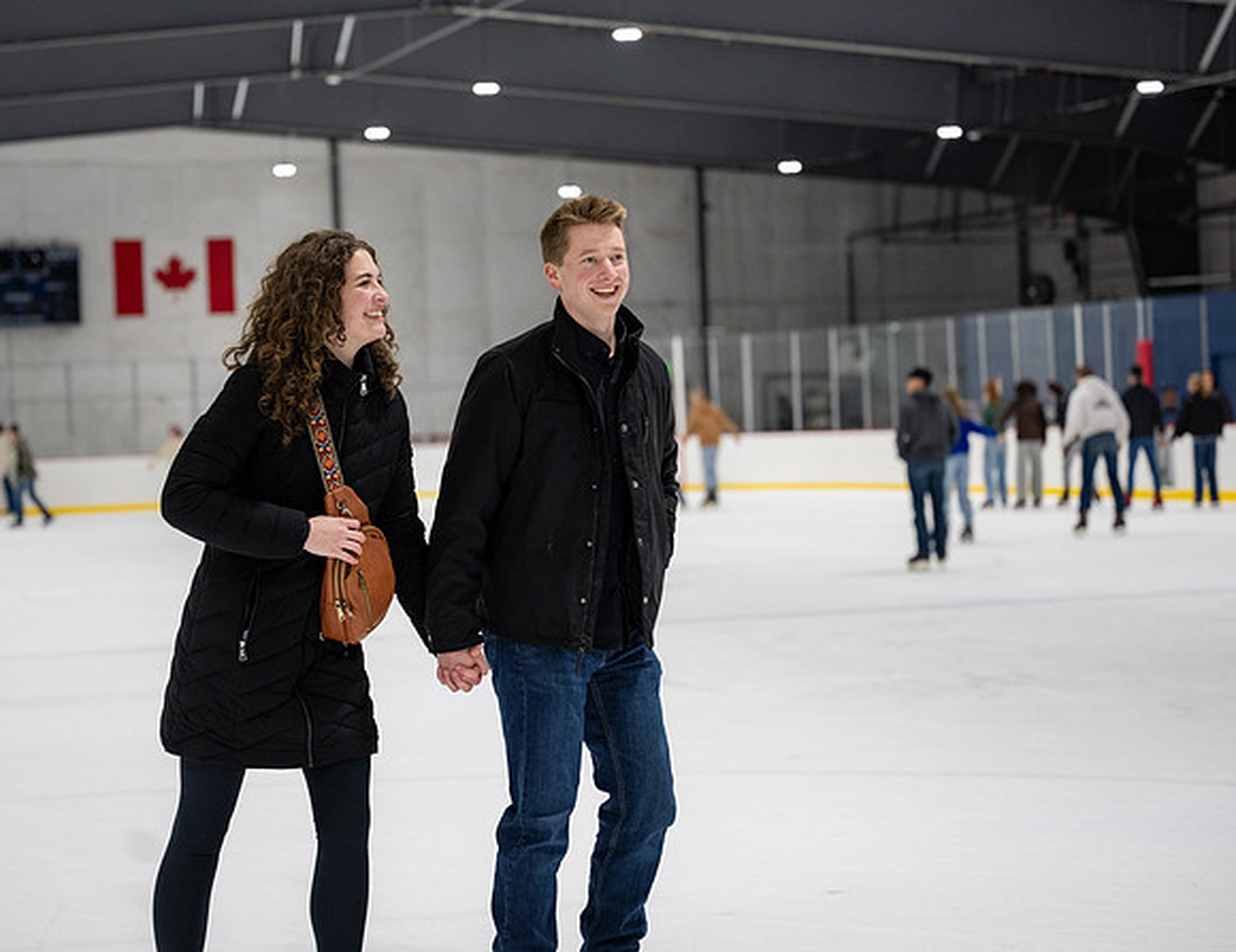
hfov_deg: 22.0
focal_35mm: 88
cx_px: 590
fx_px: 3175
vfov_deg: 17.1
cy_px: 458
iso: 400
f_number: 2.8
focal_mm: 77
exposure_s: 1/500
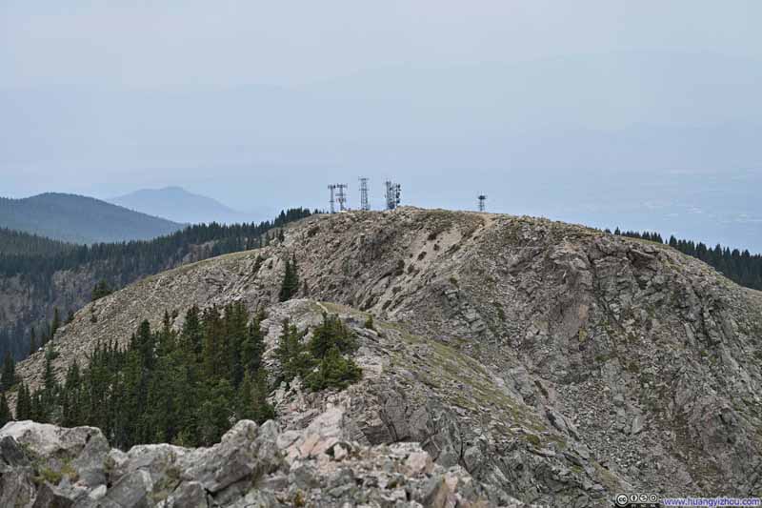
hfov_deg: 17.1
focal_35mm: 120
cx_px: 381
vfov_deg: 11.4
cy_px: 254
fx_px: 2539
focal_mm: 120
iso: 64
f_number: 5.6
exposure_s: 1/640
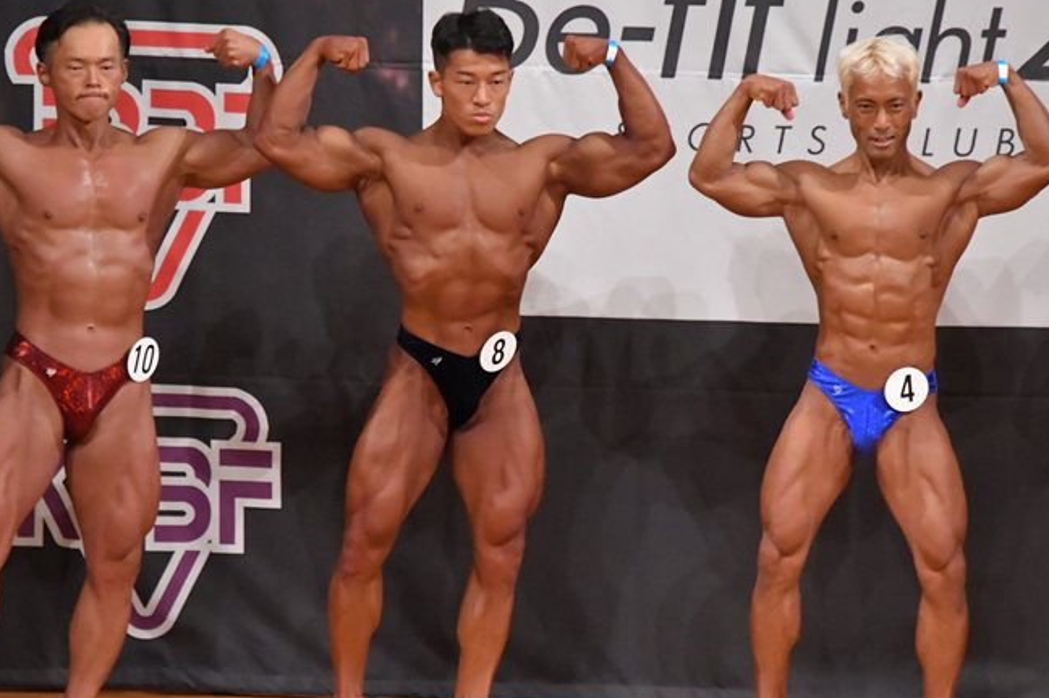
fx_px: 10977
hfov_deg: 5.5
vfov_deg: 3.6
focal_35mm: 377
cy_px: 372
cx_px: 504
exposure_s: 1/400
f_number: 5.6
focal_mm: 210
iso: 9000
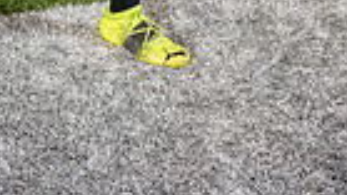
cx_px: 107
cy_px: -318
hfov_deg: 24.9
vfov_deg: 11.1
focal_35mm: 85
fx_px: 782
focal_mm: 25
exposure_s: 1/250
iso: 800
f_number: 8
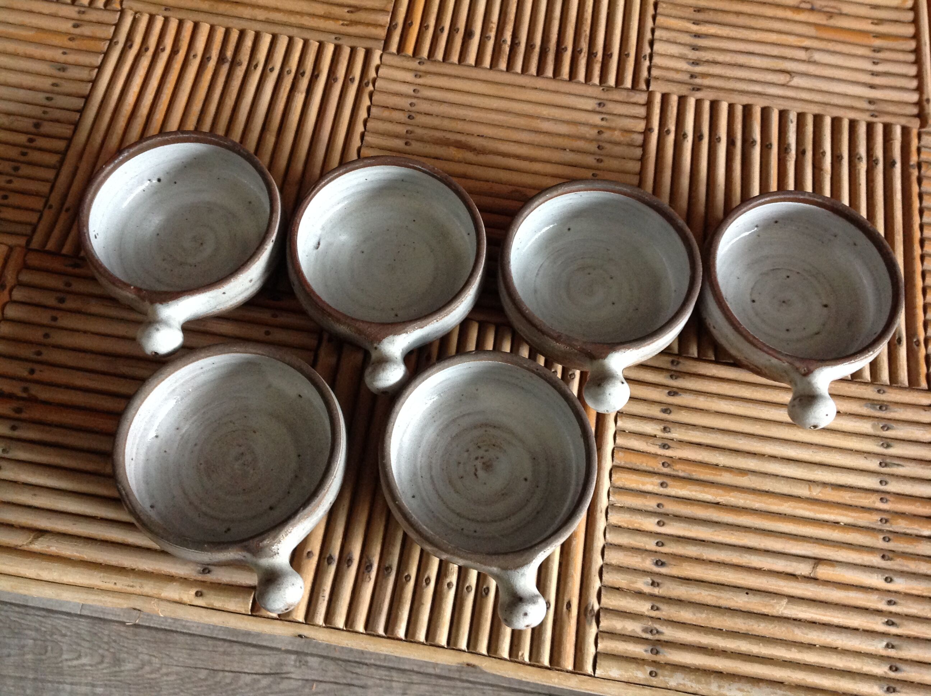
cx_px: 466
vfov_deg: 40.6
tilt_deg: -67.2
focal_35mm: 35
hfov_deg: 52.7
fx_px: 940
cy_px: 348
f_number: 2.4
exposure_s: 1/15
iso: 250
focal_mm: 4.28
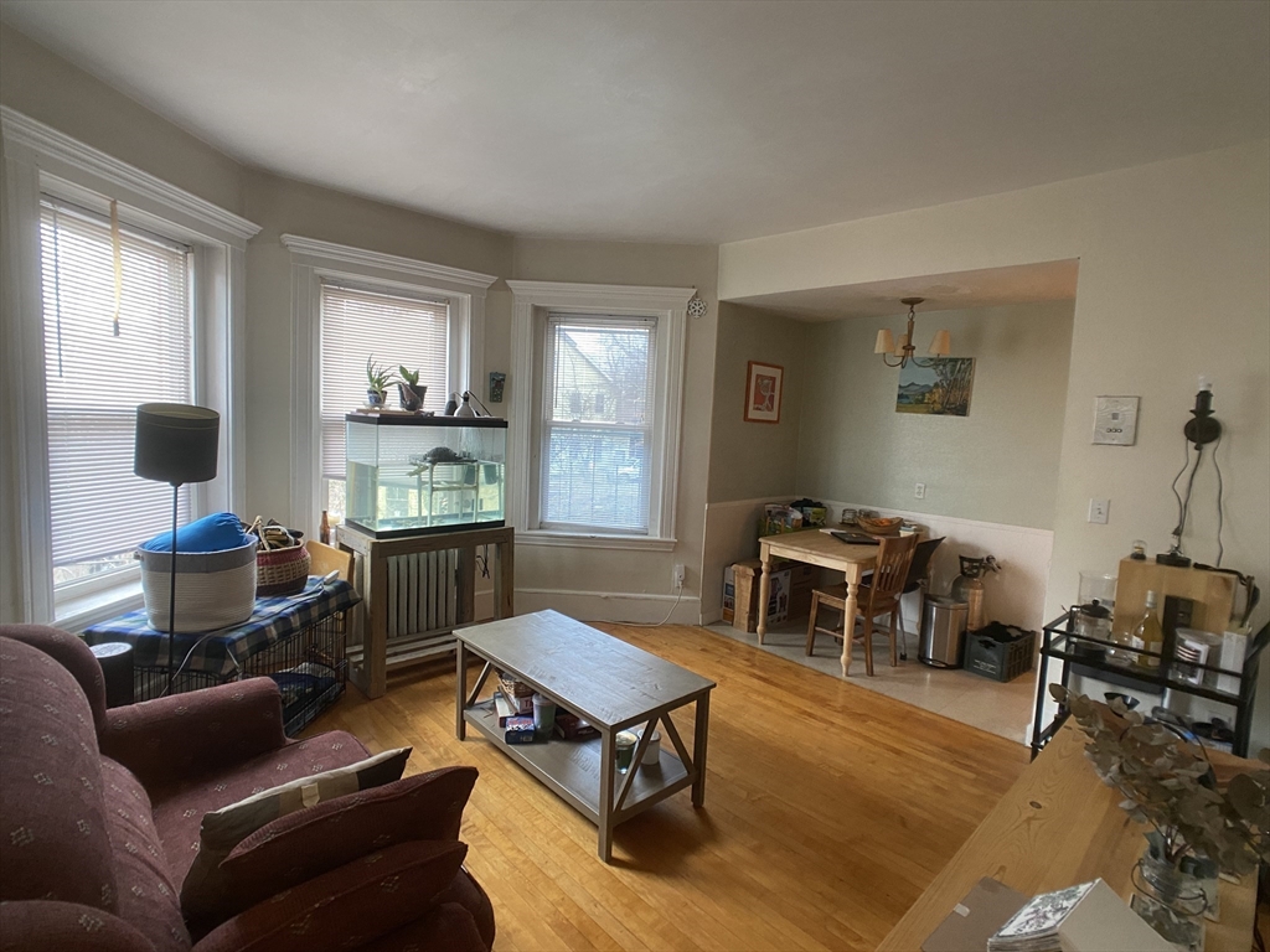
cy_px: 476
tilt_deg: -5.7
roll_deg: -2.3
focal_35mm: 26
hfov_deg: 67.3
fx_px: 954
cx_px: 635
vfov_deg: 53.1
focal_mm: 4.25
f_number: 1.8
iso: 200
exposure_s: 1/60
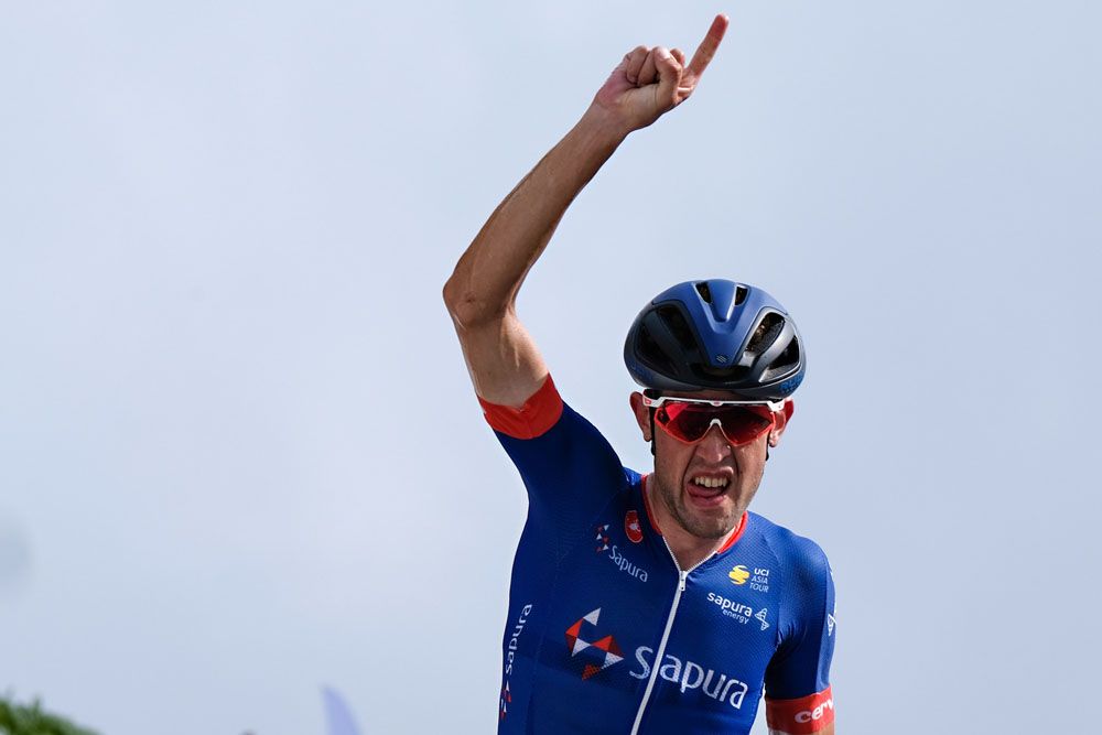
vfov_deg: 6.9
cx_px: 551
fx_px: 6092
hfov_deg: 10.3
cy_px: 368
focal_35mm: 199
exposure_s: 1/1000
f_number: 4.7
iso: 100
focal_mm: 132.9
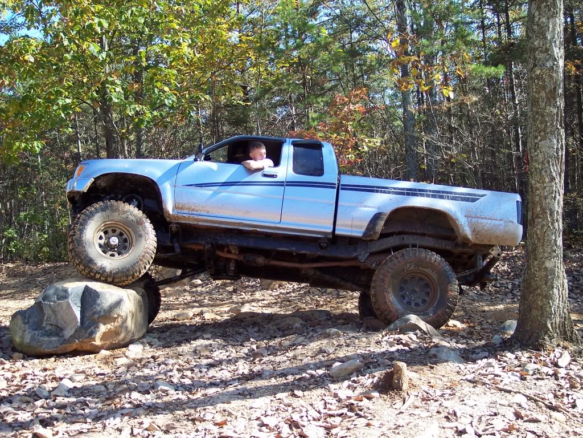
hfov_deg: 47.9
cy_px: 219
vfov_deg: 36.8
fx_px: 657
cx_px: 292
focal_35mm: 39
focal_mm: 8
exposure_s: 1/250
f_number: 3.4
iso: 100
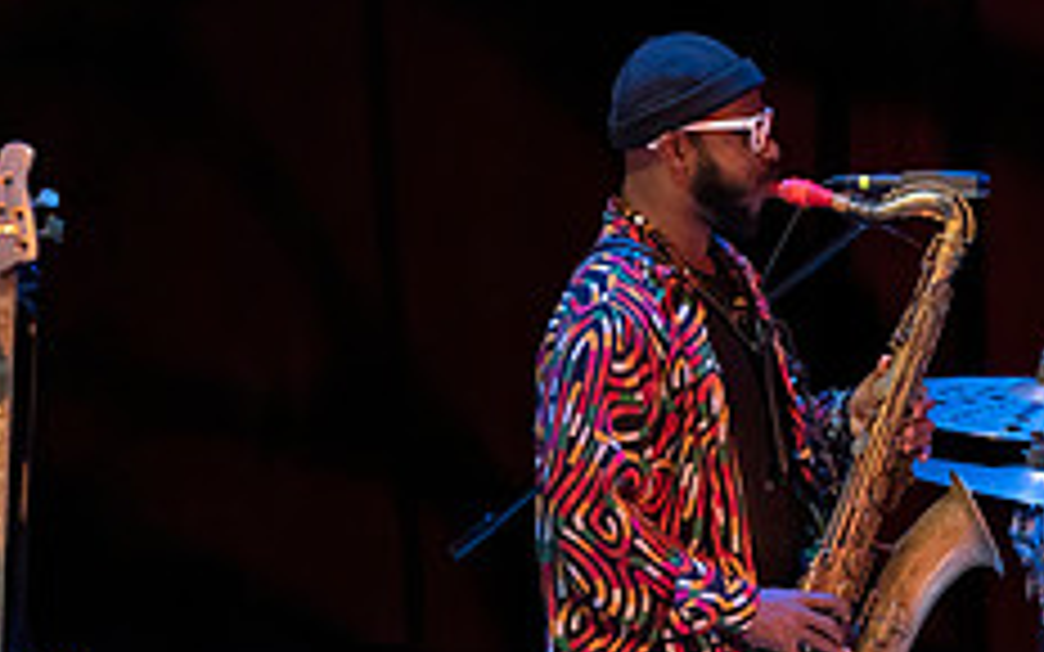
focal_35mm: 880
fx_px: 25038
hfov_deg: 2.4
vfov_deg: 1.5
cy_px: 739
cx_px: 438
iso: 5000
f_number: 5.6
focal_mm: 300
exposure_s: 1/250
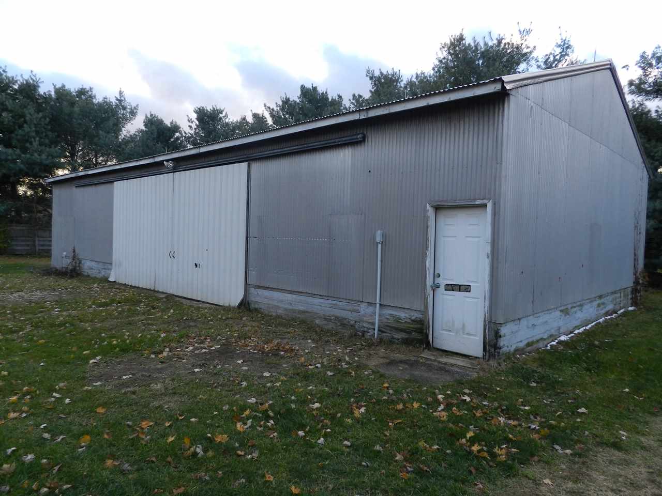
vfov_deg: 58.9
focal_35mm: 23
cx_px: 331
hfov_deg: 73.9
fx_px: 440
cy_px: 248
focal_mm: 4
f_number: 3.4
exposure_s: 1/200
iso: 160
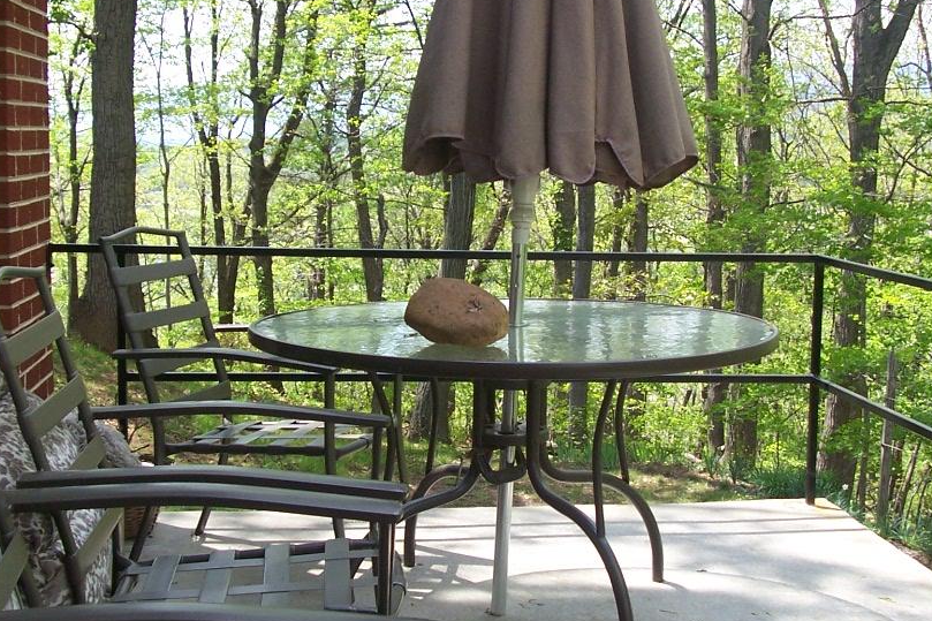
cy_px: 298
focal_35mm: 54
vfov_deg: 25.0
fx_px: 1398
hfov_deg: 36.9
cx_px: 475
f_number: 2.8
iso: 80
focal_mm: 6
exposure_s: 1/350
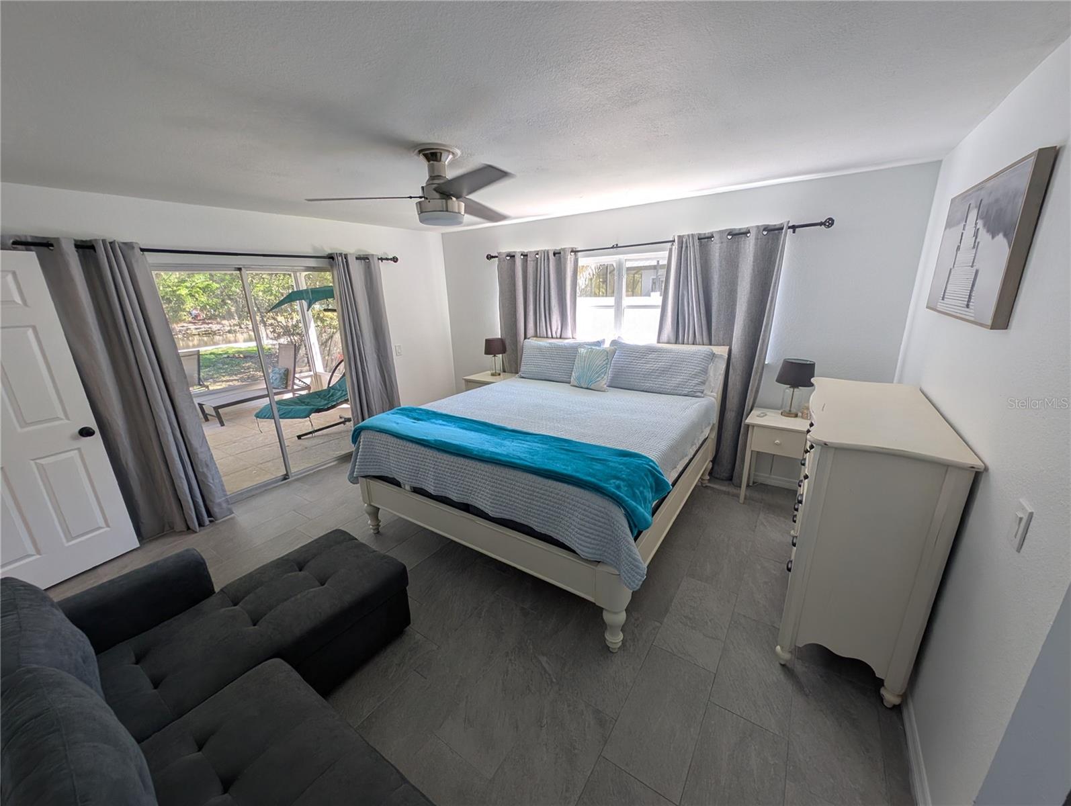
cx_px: 536
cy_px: 403
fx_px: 372
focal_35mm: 12
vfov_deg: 94.6
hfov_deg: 110.5
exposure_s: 1/148
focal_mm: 2.23
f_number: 1.95
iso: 43
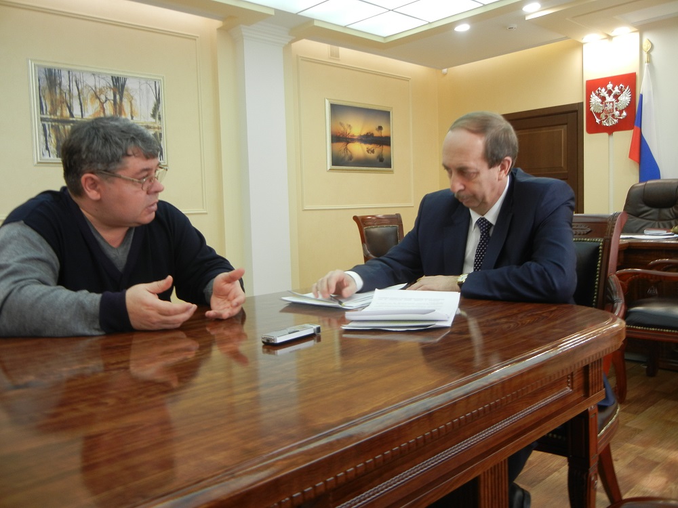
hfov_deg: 60.0
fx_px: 588
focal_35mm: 30
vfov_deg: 46.8
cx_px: 339
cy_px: 254
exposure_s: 1/32.2
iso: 160
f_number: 3.5
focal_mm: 5.4
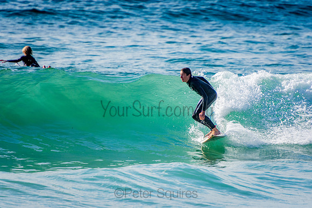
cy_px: 104
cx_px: 156
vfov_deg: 2.3
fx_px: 5201
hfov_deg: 3.4
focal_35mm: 600
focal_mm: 400
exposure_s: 1/2000
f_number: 5.6
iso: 320
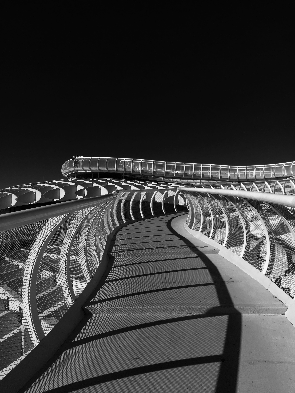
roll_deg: +1.0
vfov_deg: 61.7
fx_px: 330
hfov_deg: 48.2
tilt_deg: +1.6
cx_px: 148
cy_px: 196
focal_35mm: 29
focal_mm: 4.15
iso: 25
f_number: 2.2
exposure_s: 1/2481
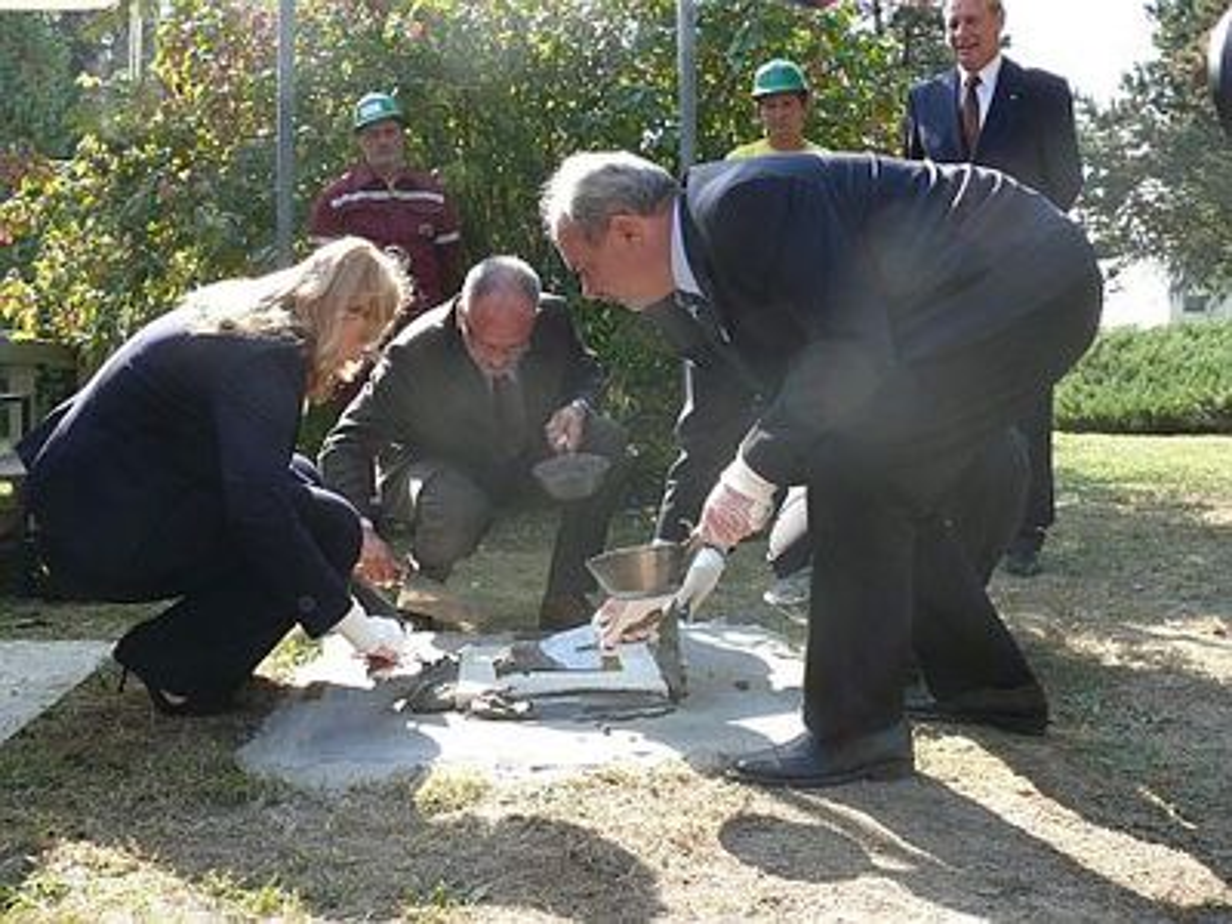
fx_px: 1246
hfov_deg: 52.6
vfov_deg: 40.7
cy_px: 462
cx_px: 616
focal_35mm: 35
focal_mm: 7.4
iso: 100
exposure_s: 1/160
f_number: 4
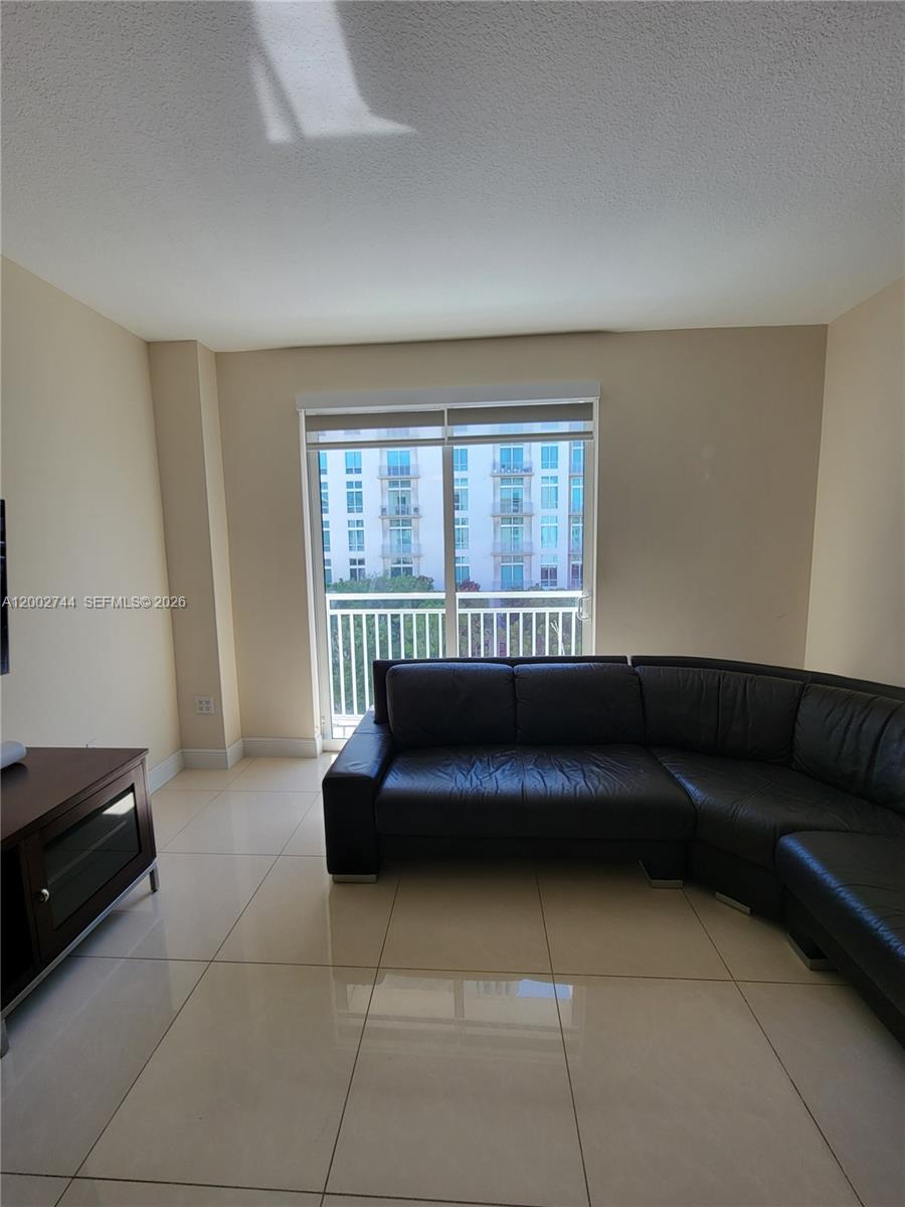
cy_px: 604
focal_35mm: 13
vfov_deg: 106.2
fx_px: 453
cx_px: 452
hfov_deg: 89.9
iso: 50
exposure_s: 1/171
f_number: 2.2
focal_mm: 2.2
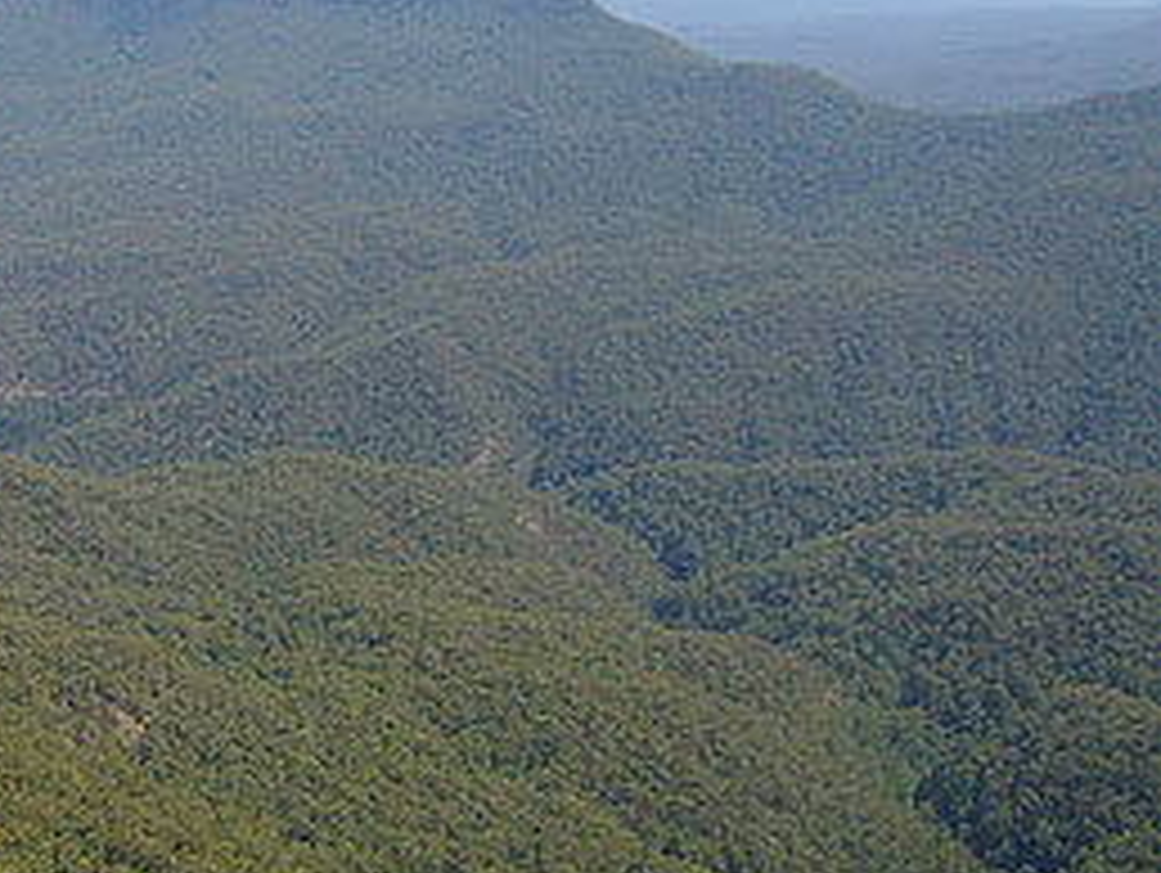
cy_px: 351
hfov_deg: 30.5
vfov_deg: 24.0
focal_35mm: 61
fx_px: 2048
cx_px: 153
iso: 64
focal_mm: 5.8
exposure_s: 1/250
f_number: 5.6
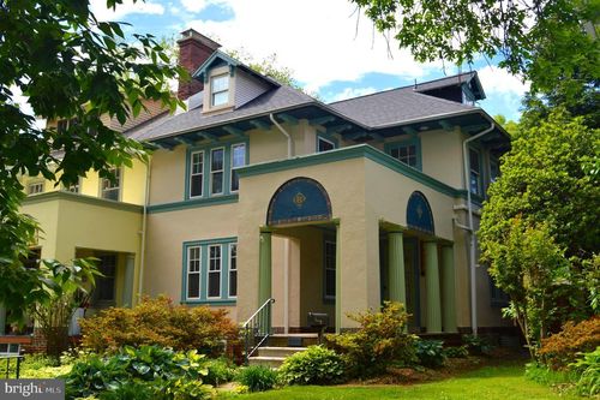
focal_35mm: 36
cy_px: 200
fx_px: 600
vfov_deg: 36.8
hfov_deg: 53.1
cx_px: 300
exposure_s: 1/200
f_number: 7.1
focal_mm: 24
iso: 100
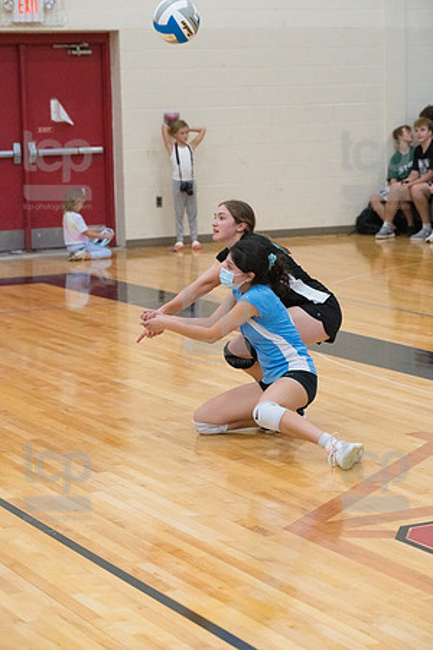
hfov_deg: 14.4
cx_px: 216
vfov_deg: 21.5
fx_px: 1714
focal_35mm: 95
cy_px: 325
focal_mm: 95
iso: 6400
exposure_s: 1/1000
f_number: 4.5
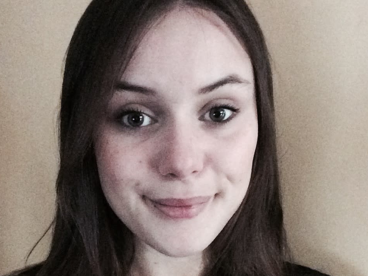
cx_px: 186
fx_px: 447
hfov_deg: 44.8
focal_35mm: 42
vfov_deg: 33.4
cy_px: 218
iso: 1000
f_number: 2.4
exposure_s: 1/17
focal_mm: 2.1
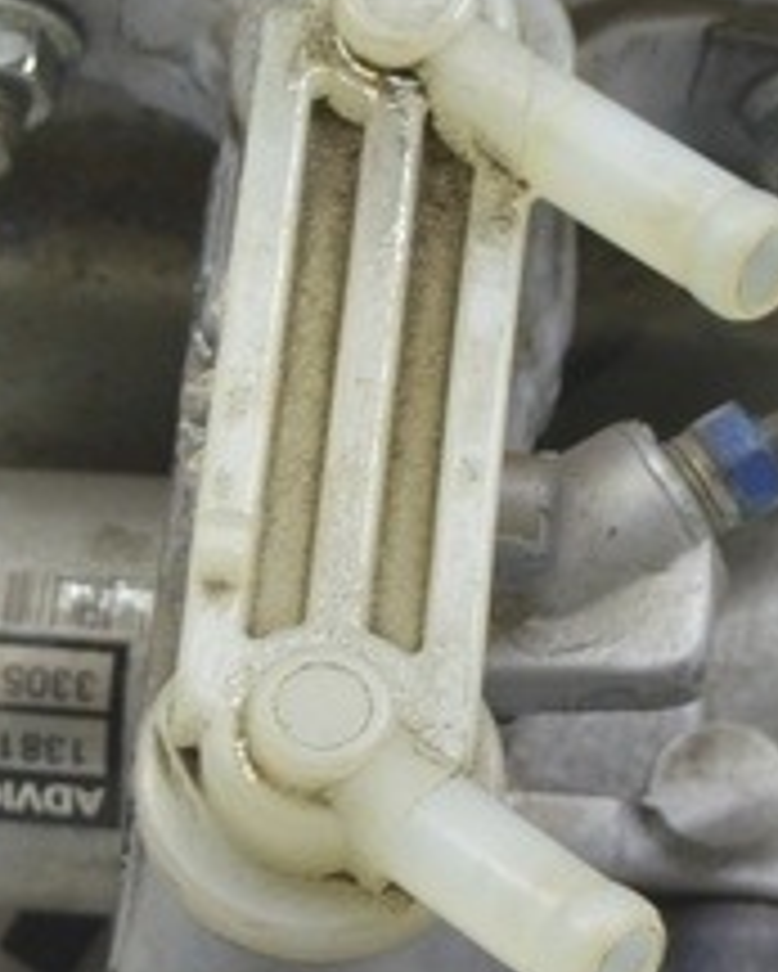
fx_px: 5752
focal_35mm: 200
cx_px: 373
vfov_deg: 9.7
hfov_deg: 7.7
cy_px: 542
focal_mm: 30
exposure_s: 1/20
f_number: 5.6
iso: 400
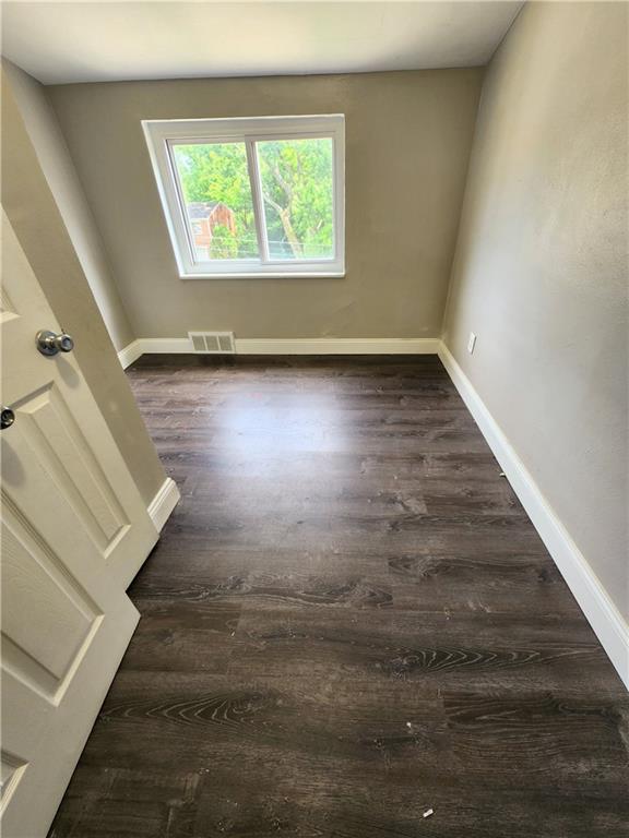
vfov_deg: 106.2
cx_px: 314
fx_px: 315
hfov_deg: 89.9
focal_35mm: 13
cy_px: 419
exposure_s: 1/60
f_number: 2.2
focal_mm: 2.2
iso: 80
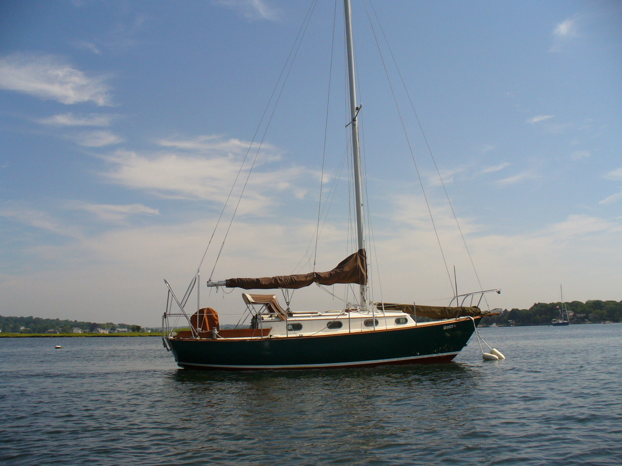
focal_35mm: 37
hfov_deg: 50.1
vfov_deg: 38.7
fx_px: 665
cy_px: 233
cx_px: 311
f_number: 5.6
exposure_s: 1/640
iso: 100
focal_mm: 6.1
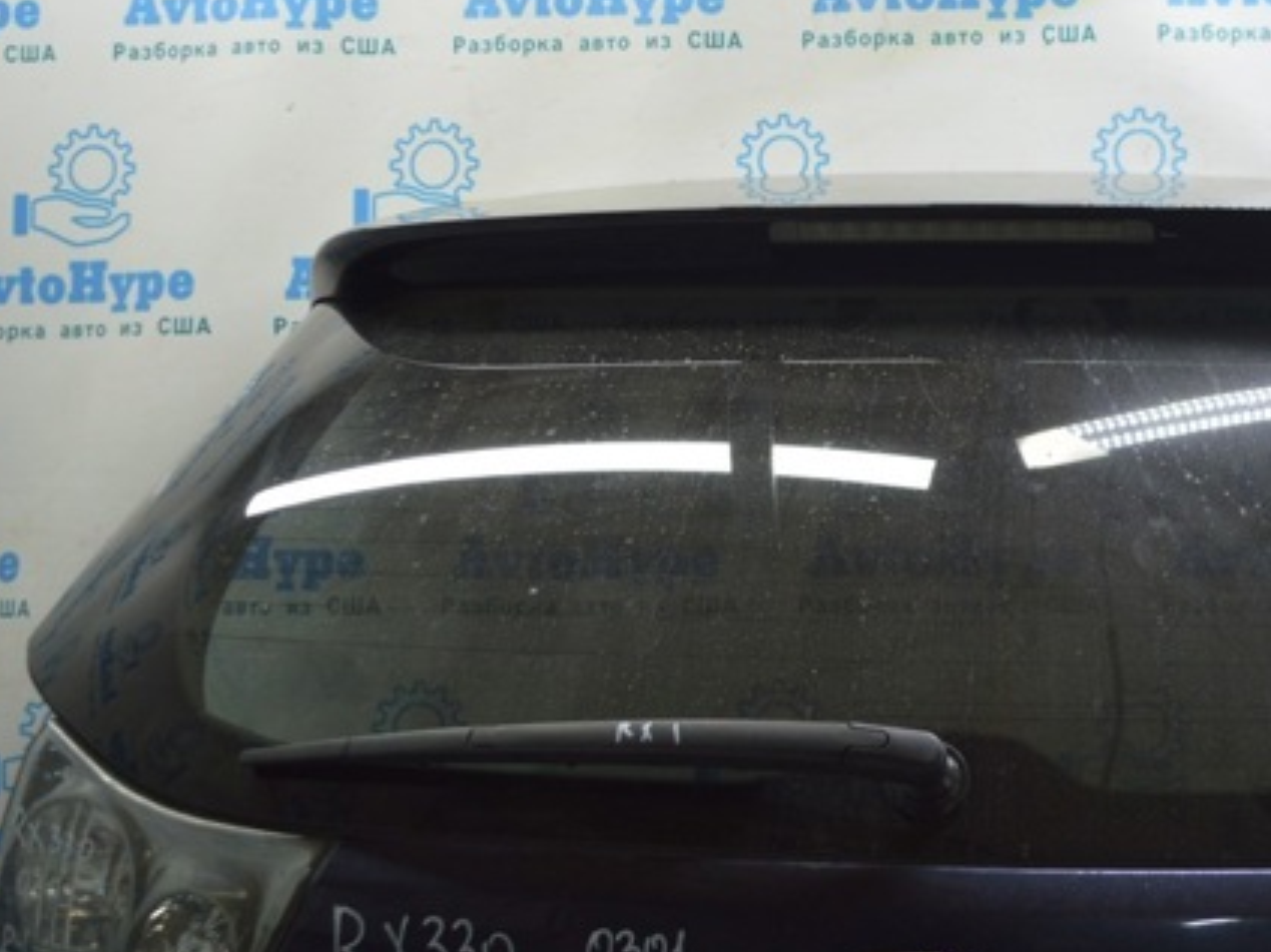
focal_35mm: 48
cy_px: 380
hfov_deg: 38.9
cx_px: 916
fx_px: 1762
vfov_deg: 30.2
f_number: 3.8
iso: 400
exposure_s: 1/50
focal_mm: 22
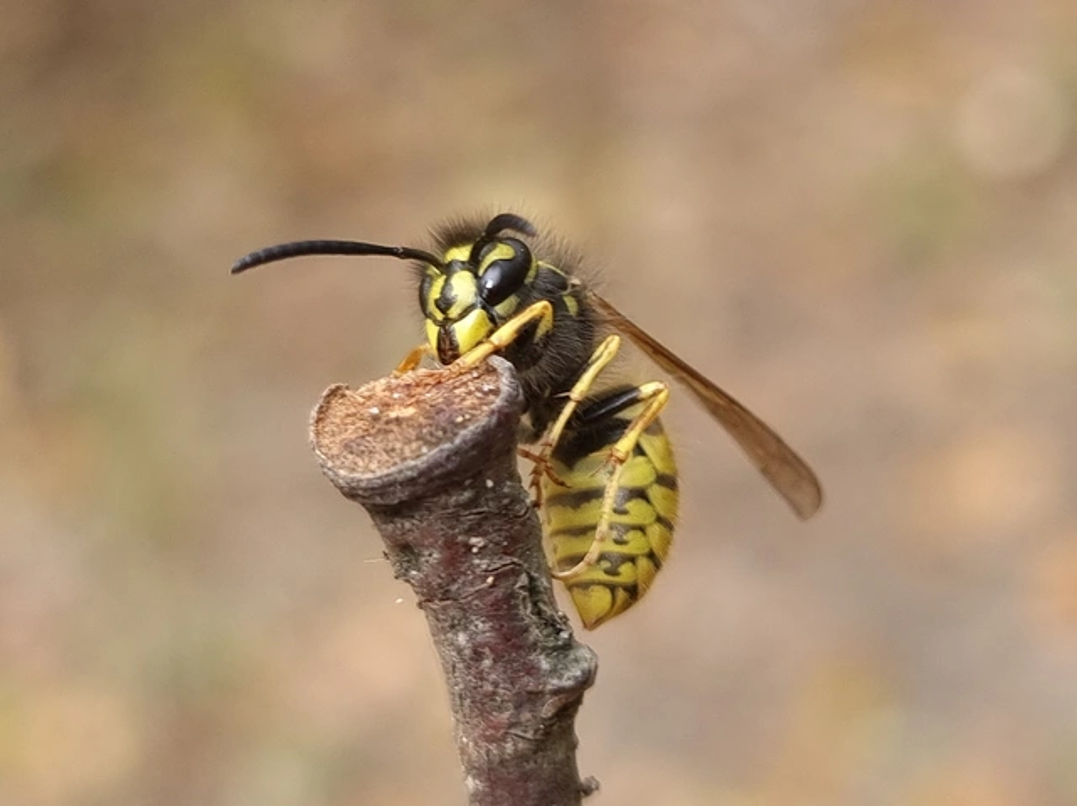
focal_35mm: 26
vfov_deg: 53.0
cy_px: 403
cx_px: 538
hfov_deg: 67.3
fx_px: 808
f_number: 1.8
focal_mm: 5.4
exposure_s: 1/50
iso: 64
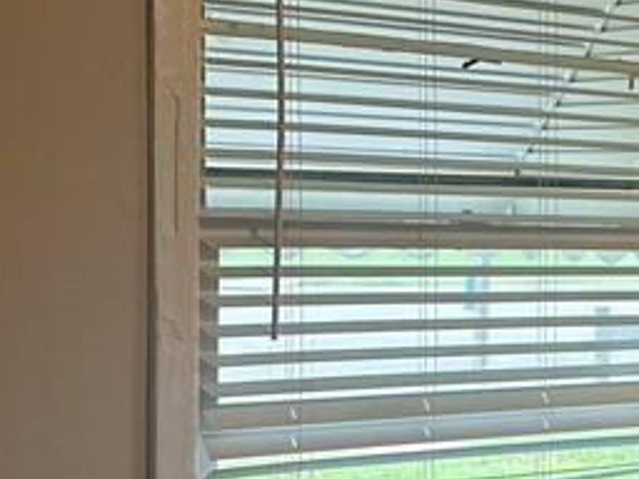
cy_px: 339
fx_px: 1772
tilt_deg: -3.5
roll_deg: -1.8
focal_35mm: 96
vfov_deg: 15.4
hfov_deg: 18.8
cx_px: 861
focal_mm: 6.86
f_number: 1.78
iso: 200
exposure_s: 1/120
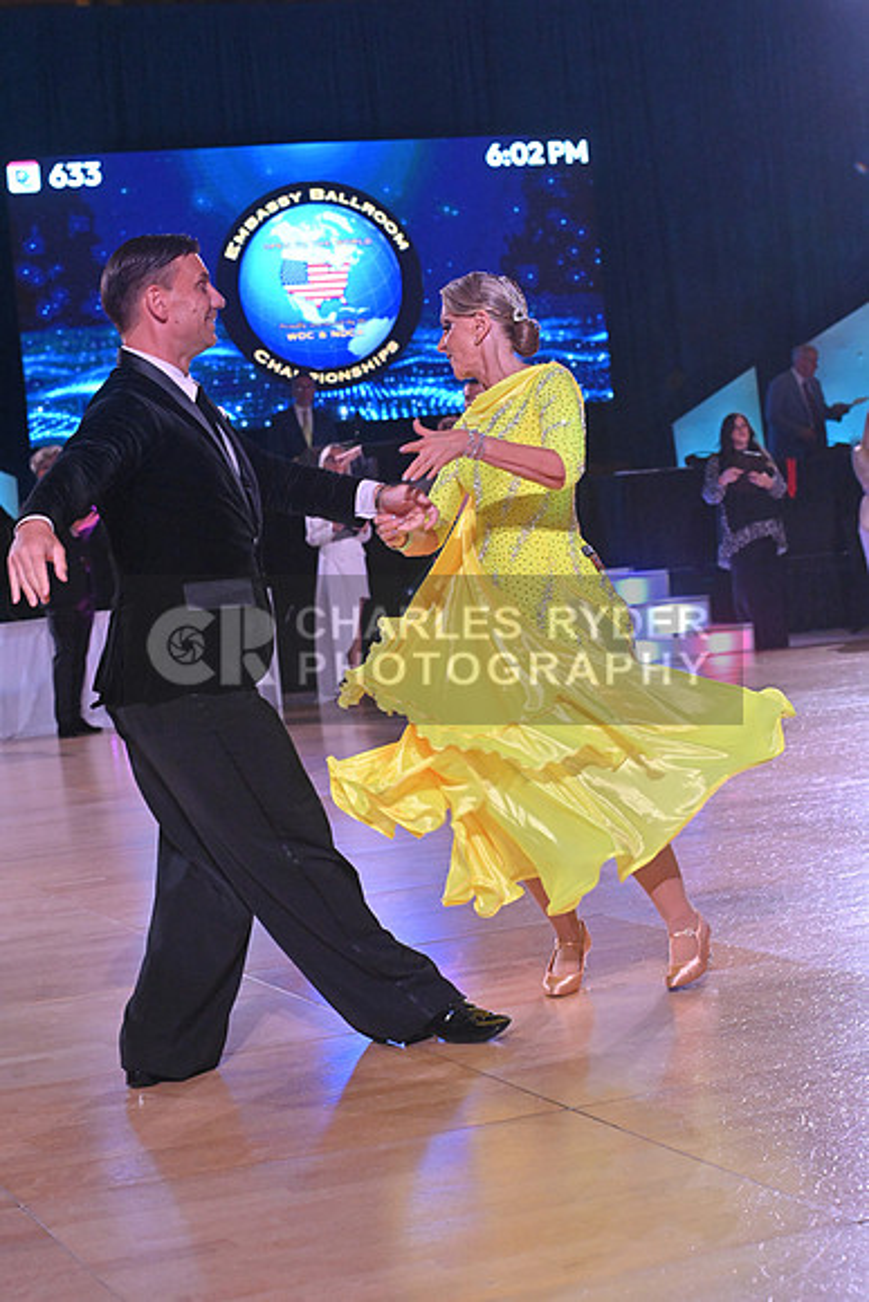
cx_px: 434
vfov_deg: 28.8
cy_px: 651
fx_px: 2533
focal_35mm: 70
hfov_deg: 19.5
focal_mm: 70
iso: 4000
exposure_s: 1/400
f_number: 7.1
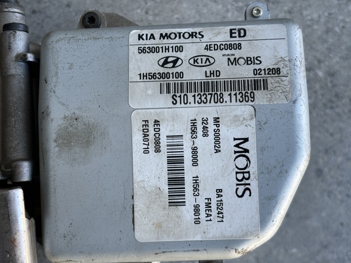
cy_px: 132
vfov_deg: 28.0
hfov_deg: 36.8
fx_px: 527
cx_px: 176
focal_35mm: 52
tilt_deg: -76.1
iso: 32
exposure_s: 1/121
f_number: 1.6
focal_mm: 5.96
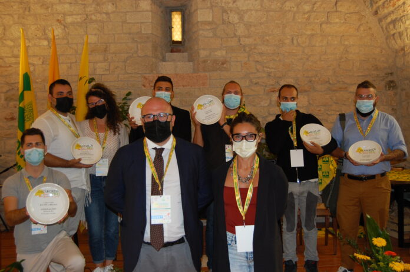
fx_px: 444
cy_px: 136
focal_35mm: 39
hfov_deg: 49.6
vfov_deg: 34.1
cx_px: 205
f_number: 4
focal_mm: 26
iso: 400
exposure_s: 1/60
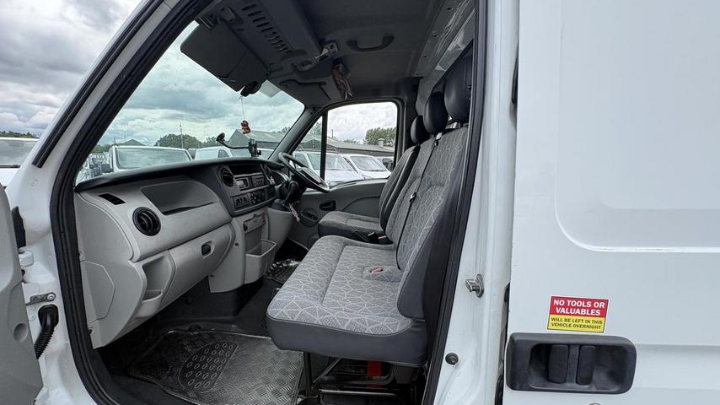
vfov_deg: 67.0
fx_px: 305
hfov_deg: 99.4
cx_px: 357
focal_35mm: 16
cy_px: 213
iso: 40
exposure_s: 1/448
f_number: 2.2
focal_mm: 2.22
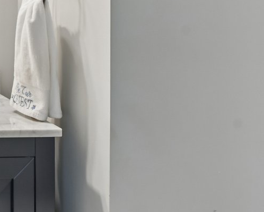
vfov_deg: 27.3
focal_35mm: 54
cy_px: 27
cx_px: -92
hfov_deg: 27.8
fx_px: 422
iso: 200
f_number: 9
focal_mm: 14
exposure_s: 1/2.5
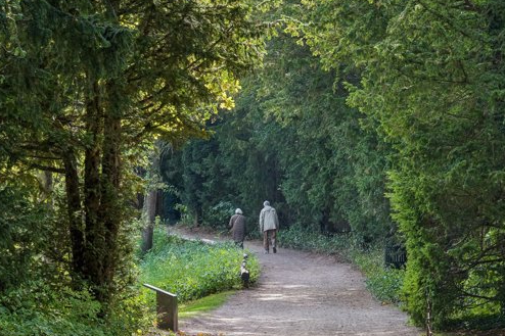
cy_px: 243
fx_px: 2384
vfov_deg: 8.1
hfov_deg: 12.1
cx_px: 268
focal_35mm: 170
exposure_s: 1/80
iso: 250
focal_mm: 70
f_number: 8
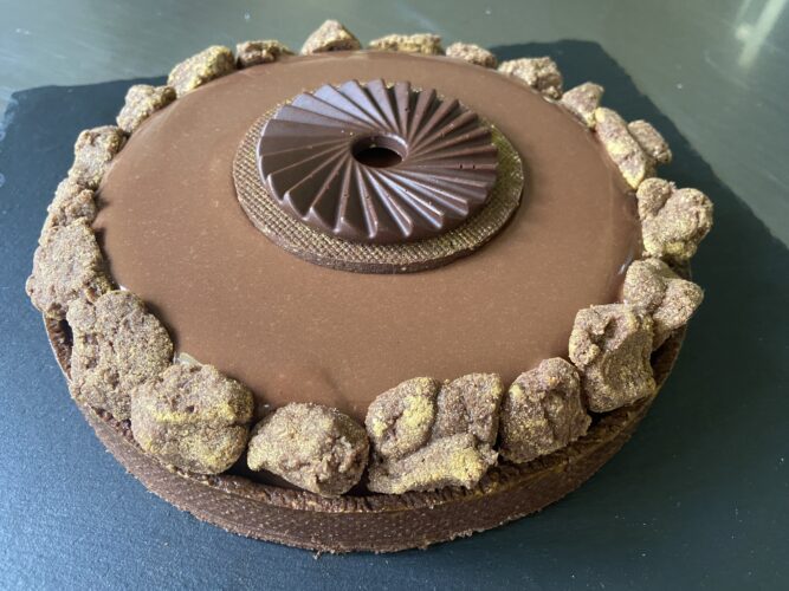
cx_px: 394
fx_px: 593
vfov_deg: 53.0
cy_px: 296
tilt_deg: -50.2
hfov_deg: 67.3
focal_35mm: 26
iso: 400
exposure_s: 1/60
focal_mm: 4.25
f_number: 1.8
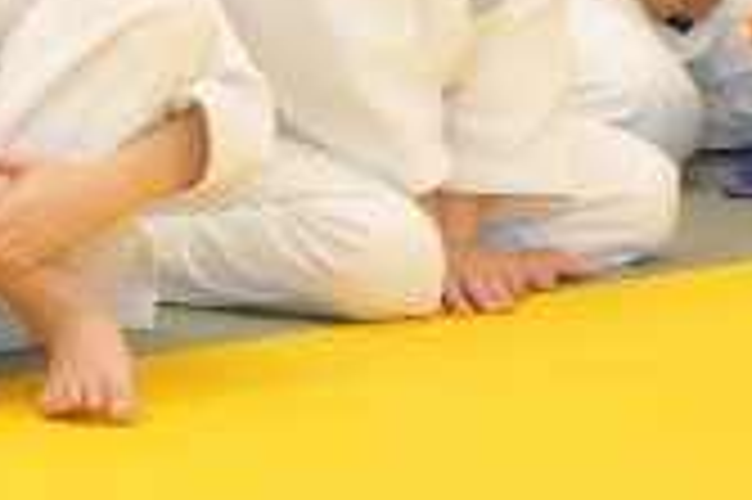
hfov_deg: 3.8
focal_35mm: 546
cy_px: -773
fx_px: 11394
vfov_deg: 2.5
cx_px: -401
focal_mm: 58
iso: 2000
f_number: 7.1
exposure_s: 1/80
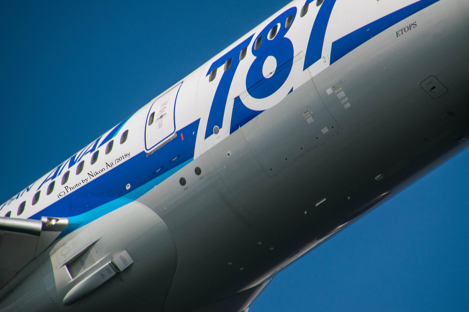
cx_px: 234
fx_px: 5862
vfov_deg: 3.1
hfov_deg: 4.6
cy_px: 156
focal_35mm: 450
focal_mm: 300
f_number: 8
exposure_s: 1/500
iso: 200
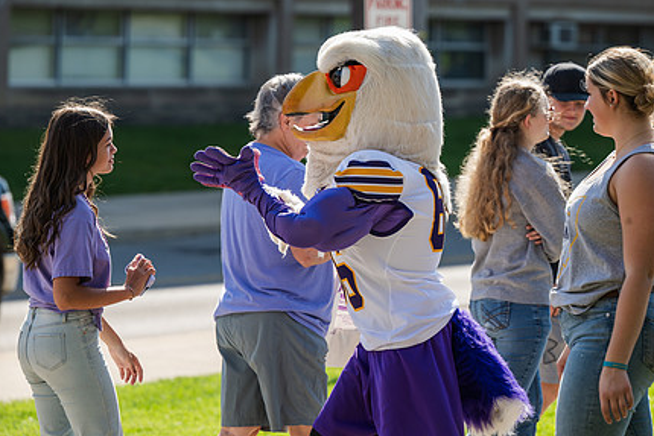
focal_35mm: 182
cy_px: 207
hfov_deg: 11.3
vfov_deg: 7.6
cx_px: 370
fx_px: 3307
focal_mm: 135
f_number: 3.5
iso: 125
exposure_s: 1/800
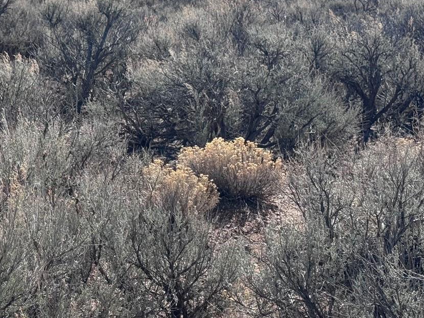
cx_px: 65
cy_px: 126
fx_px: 1139
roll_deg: +0.7
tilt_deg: -9.6
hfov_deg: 20.8
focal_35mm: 93
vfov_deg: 15.9
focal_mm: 6.76
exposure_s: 1/3610
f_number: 1.78
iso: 64
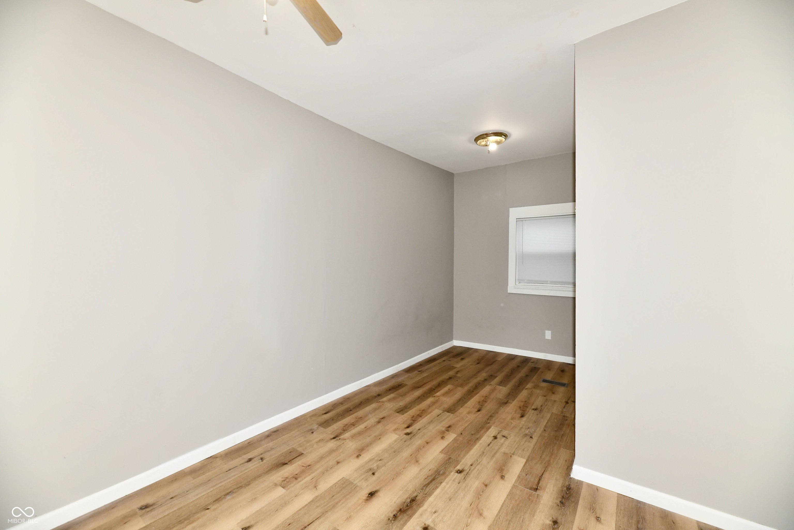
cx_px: 397
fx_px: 309
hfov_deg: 104.3
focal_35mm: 14
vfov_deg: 81.2
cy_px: 265
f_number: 6.3
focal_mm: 14
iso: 640
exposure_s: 1/60
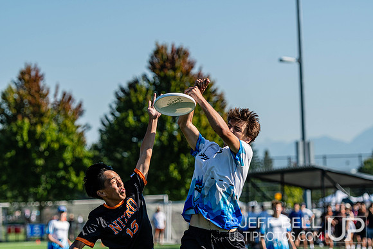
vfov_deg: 8.2
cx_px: 186
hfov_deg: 12.2
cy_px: 124
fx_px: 1741
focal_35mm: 168
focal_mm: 112
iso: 100
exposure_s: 1/2000
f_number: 3.2
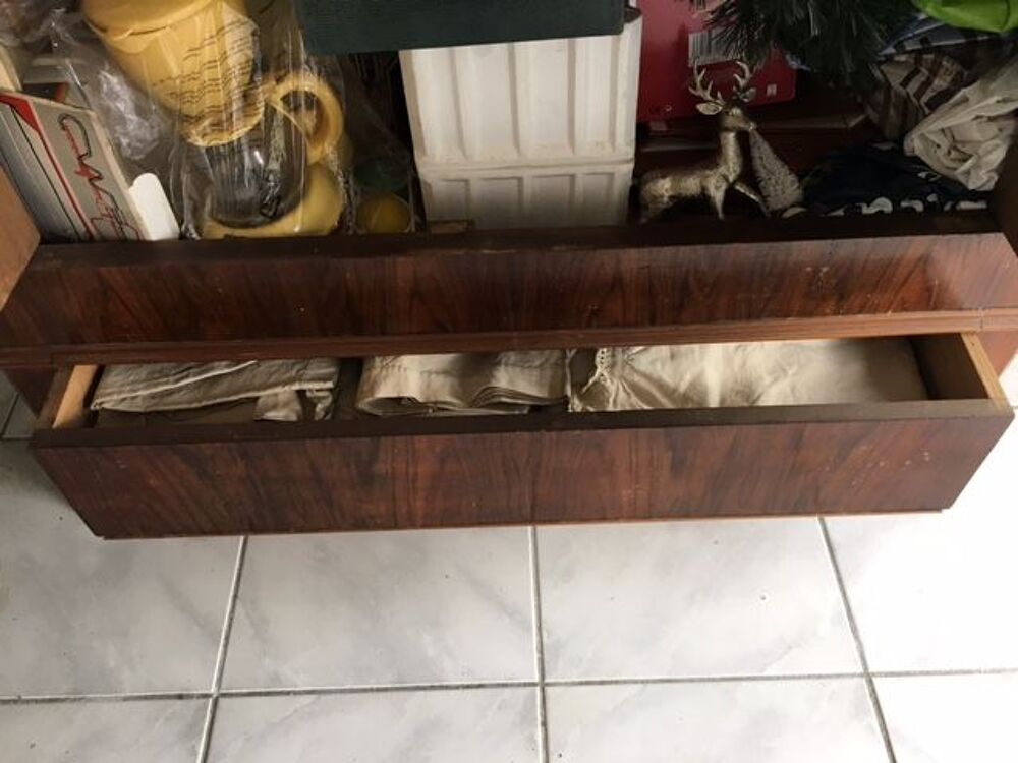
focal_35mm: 29
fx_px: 853
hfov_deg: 61.7
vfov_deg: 48.2
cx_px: 509
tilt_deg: -50.8
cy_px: 382
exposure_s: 1/33
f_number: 2.2
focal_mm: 4.15
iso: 50
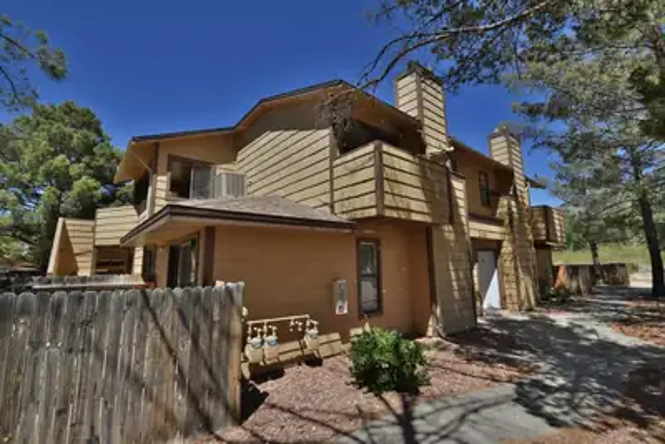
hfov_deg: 100.4
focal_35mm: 15
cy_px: 222
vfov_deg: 77.4
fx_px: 277
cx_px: 332
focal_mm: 10
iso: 100
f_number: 8
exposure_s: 1/250
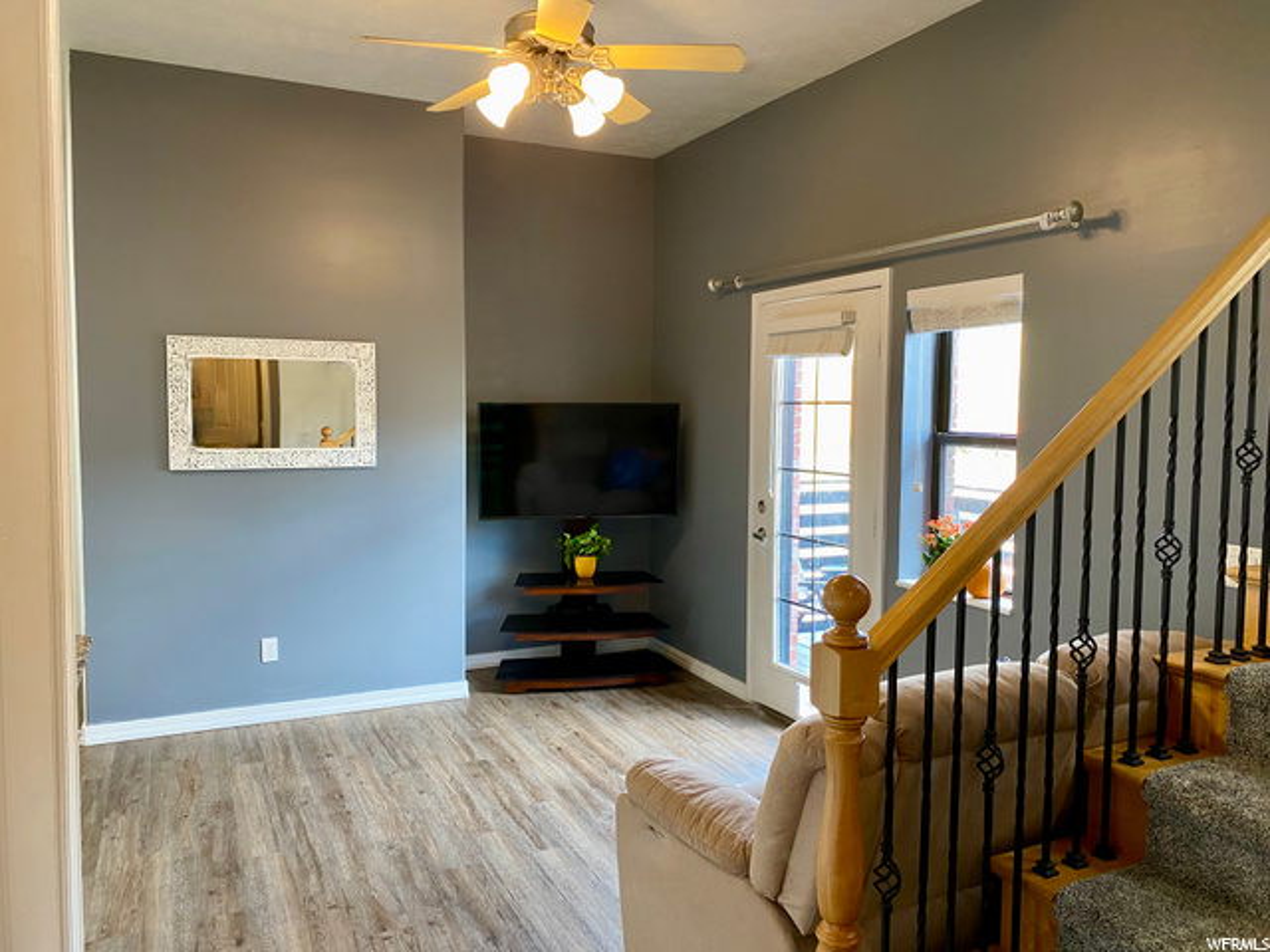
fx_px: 954
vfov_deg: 53.1
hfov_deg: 67.3
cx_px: 635
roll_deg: -0.4
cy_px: 476
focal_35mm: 26
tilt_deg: -3.5
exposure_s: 1/60
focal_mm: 4.25
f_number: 1.8
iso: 200
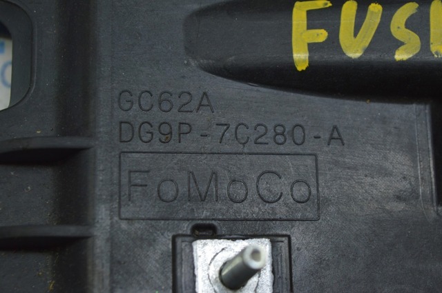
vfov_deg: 16.5
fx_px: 1012
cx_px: 221
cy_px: 146
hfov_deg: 24.6
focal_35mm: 82
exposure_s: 1/60
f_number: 5.6
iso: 400
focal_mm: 55
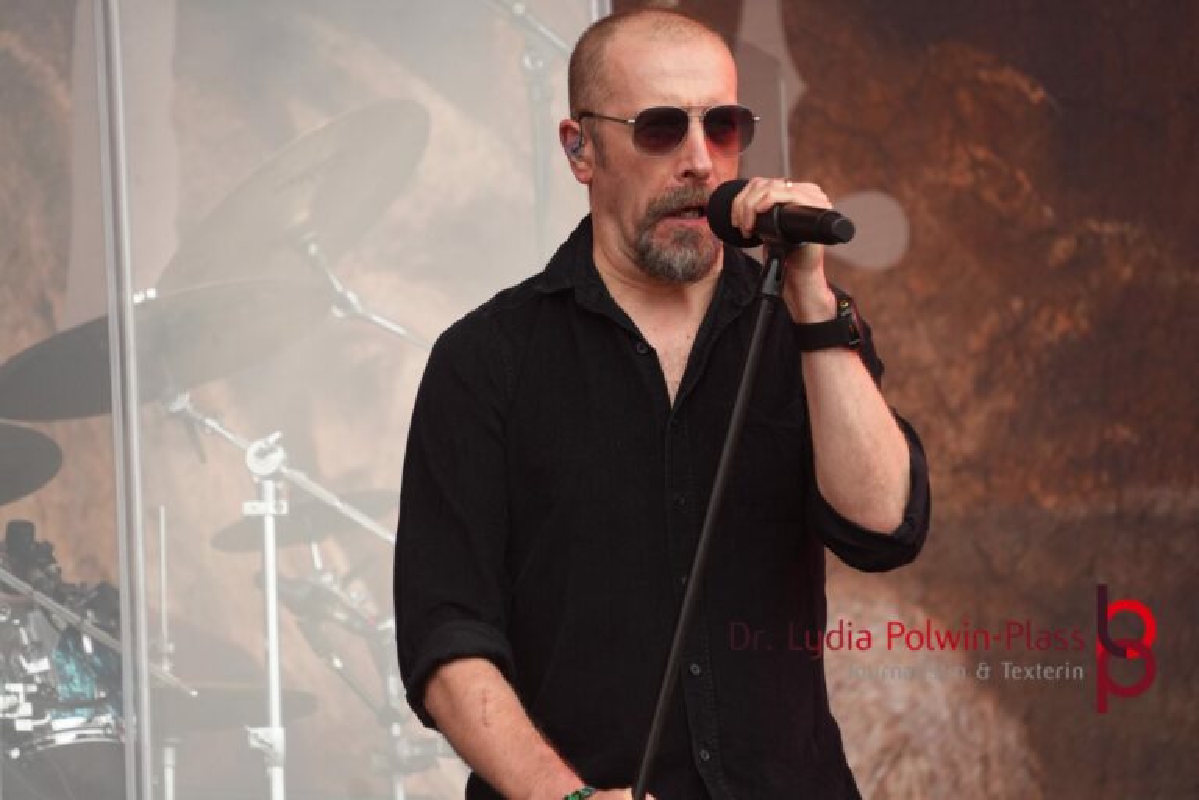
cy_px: 400
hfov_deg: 7.3
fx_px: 9391
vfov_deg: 4.9
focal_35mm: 282
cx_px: 600
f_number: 6.3
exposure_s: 1/320
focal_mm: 188
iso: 800
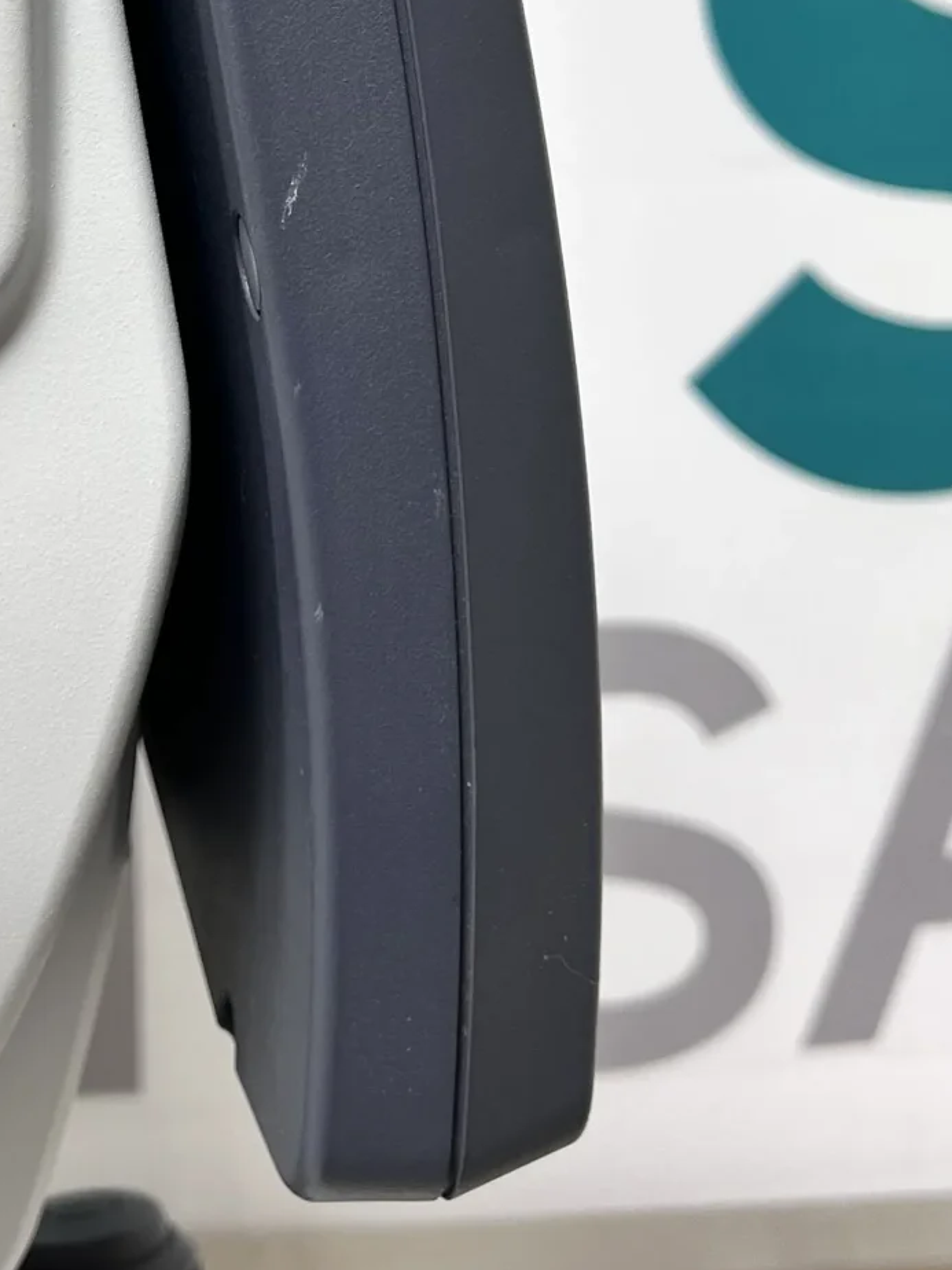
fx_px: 2640
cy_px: 63
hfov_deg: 20.0
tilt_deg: -9.7
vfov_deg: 25.9
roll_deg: +0.5
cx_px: 60
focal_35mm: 72
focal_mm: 5.1
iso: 40
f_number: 1.6
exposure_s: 1/168
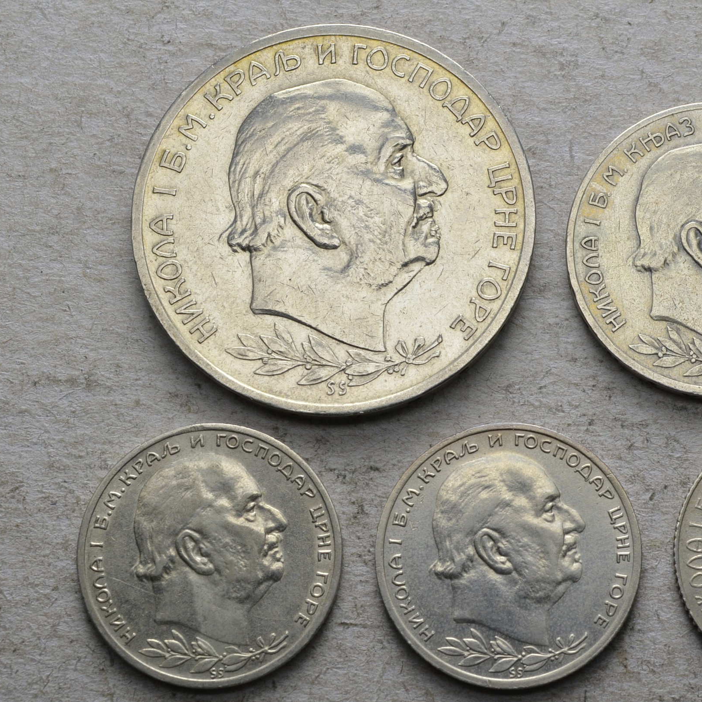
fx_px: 2134
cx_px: 508
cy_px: 354
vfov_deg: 18.7
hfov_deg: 18.6
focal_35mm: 93
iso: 400
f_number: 14
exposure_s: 1/250
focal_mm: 48
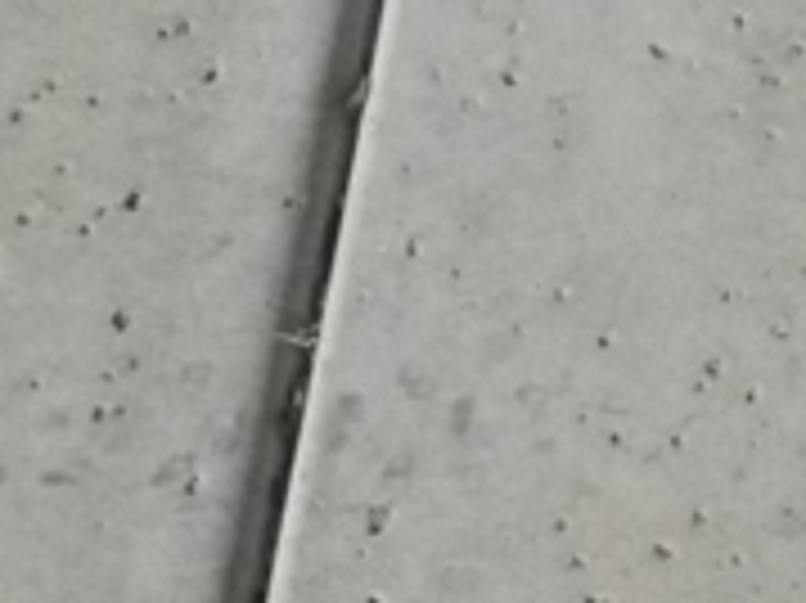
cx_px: 1182
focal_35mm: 132
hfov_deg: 14.1
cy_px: 760
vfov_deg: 11.0
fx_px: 3071
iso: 800
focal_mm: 5
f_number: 10
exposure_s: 1/1600
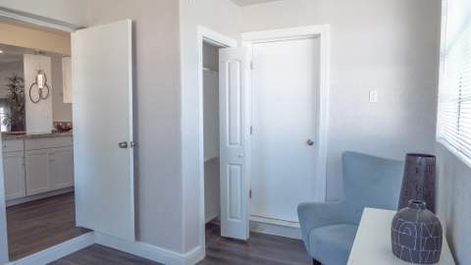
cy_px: 132
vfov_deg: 41.1
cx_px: 236
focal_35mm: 28
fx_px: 354
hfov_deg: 67.3
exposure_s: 1/200
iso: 200
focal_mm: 12
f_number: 4
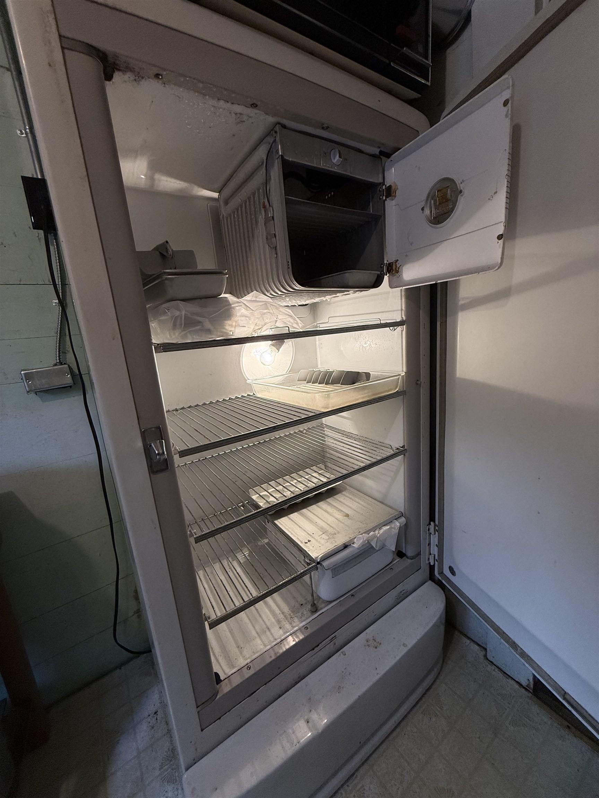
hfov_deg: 85.7
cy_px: 399
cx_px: 300
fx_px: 323
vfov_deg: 102.1
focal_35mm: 14
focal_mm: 2.22
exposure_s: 1/120
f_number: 2.2
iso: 125
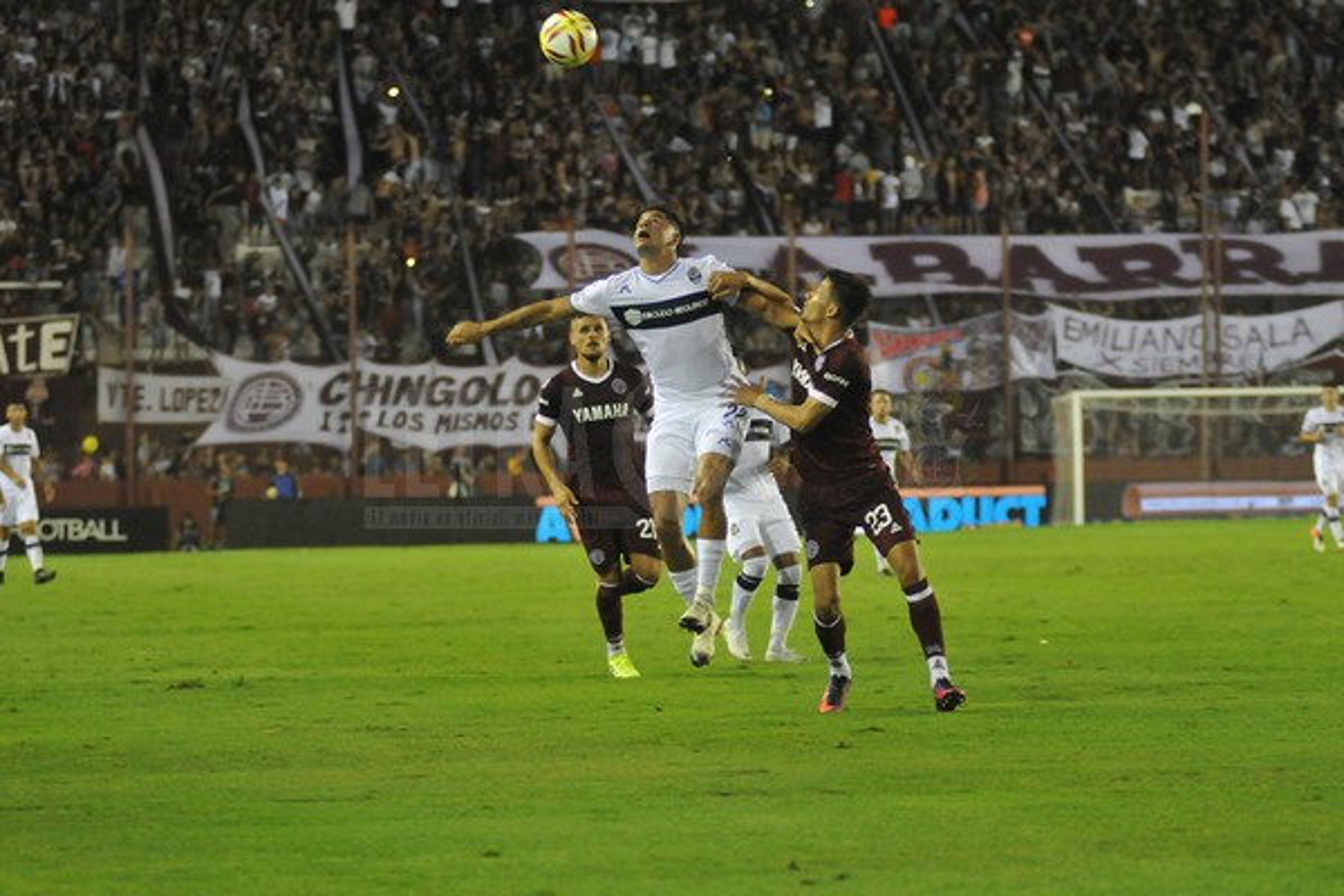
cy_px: 448
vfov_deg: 9.1
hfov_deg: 13.7
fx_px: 5600
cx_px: 672
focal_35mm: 150
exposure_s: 1/320
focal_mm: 100
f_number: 2.8
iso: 1600
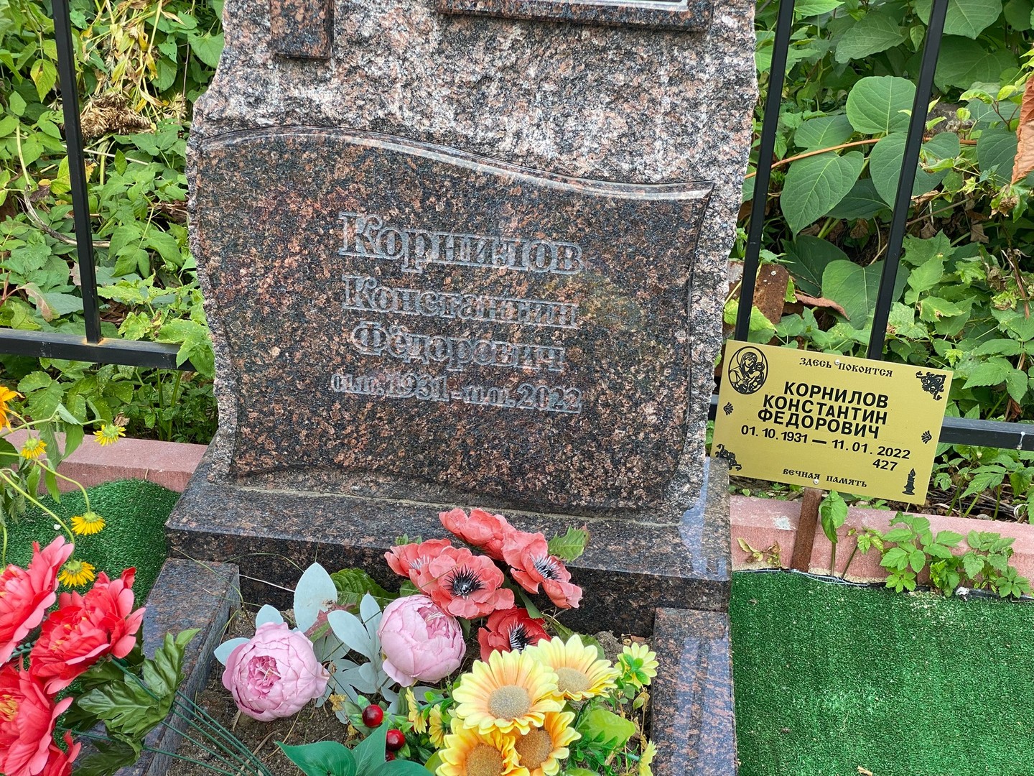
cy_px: 388
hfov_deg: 36.8
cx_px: 517
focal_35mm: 52
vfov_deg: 28.0
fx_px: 1553
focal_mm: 6
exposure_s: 1/122
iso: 20
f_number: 2
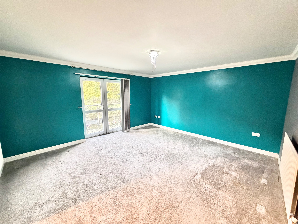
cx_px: 149
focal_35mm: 14
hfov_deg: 102.1
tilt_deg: -8.7
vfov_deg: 85.7
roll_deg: -0.1
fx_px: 121
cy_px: 112
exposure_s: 1/50
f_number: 2.2
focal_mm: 2.22
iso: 500
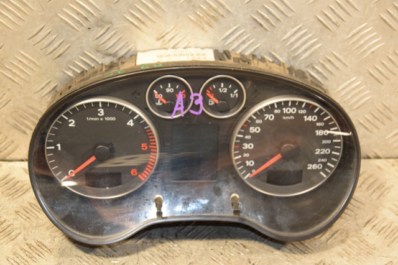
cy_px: 132
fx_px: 829
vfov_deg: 18.2
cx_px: 199
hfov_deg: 27.0
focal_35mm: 75
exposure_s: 1/100
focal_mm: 50
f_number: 5
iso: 800
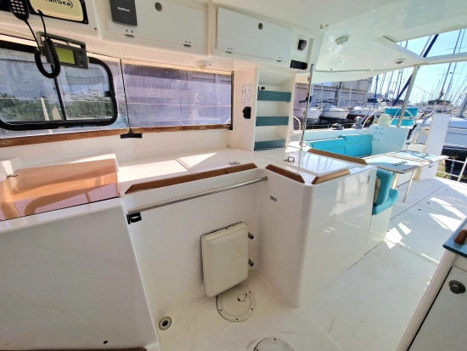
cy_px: 176
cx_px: 234
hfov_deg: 106.2
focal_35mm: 13
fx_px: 175
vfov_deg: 90.0
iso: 50
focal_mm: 2.2
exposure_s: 1/1667
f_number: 2.2
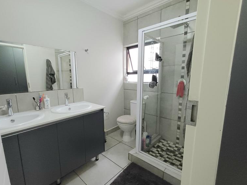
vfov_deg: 74.7
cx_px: 117
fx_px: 121
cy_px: 98
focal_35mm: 17
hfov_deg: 90.9
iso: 320
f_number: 2.2
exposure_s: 1/25
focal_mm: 1.64
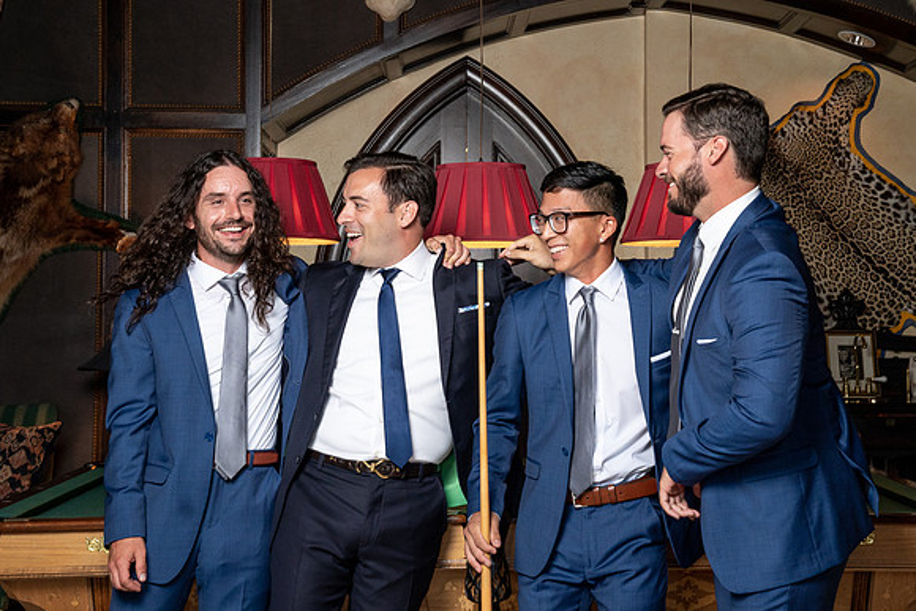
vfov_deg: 23.6
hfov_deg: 34.8
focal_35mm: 57
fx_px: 1459
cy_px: 257
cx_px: 507
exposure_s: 1/200
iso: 1600
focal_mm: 49
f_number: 5.6
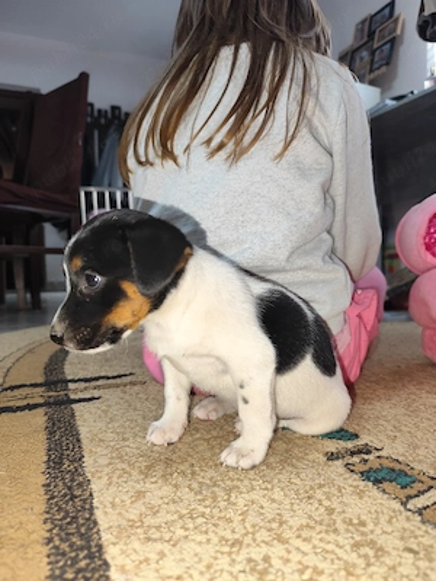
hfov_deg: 58.9
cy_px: 290
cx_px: 218
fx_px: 386
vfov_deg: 73.9
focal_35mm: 23
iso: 640
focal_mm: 6.14
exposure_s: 1/50
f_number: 1.65
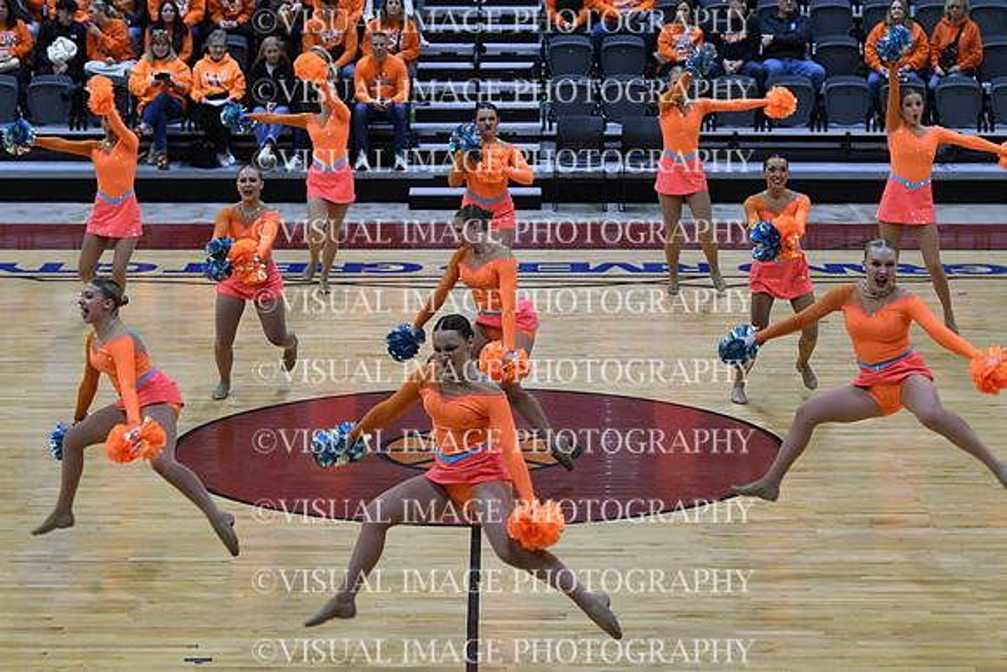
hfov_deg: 19.5
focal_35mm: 105
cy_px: 336
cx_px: 504
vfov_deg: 13.0
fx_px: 2938
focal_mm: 70
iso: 4000
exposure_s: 1/500
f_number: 4
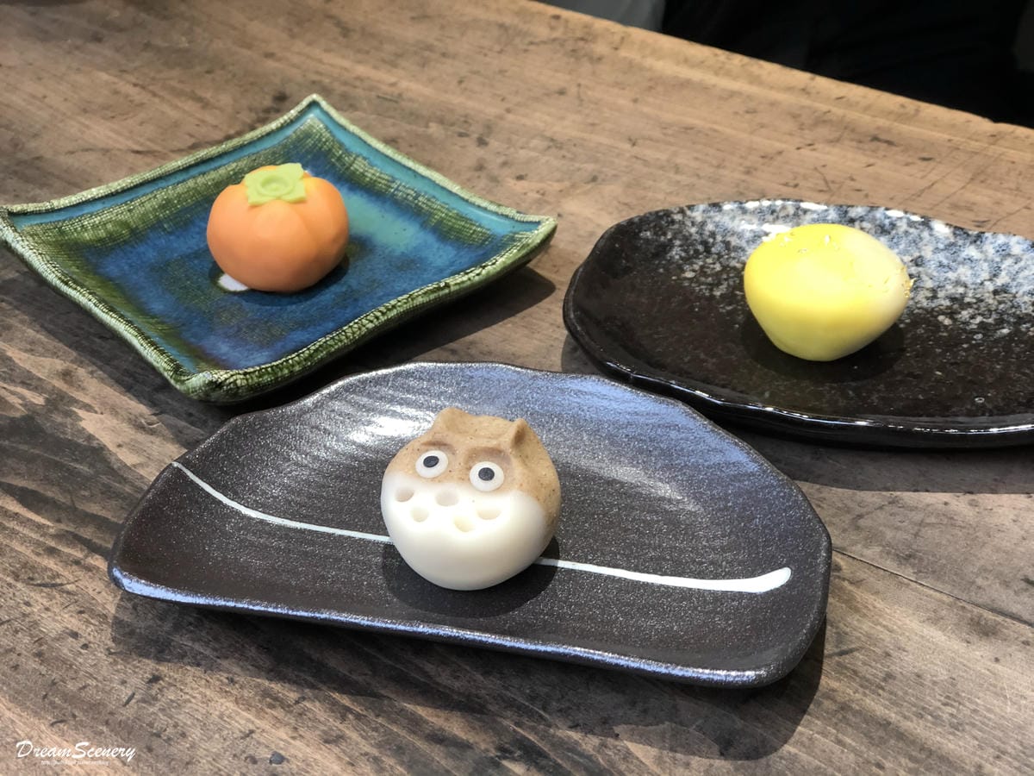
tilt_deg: -35.8
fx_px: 1703
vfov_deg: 25.7
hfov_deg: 33.8
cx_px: 517
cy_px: 388
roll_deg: +1.3
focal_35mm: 57
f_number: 2.8
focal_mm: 6.6
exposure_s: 1/30
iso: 100
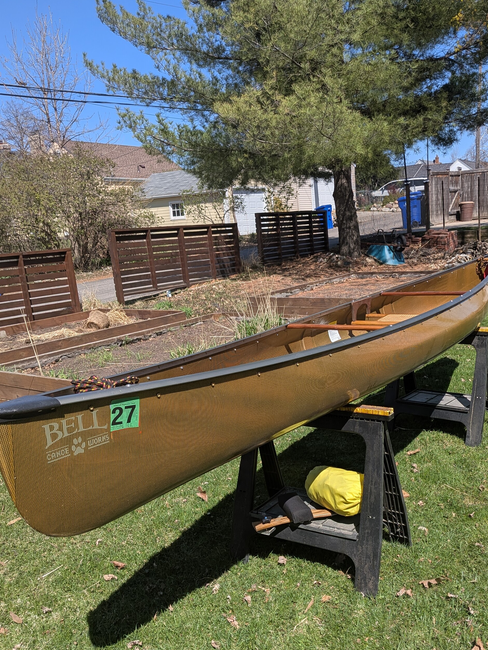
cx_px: 300
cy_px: 395
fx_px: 601
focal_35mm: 32
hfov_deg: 43.9
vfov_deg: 56.3
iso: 26
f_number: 1.7
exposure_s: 1/1560
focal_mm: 4.53
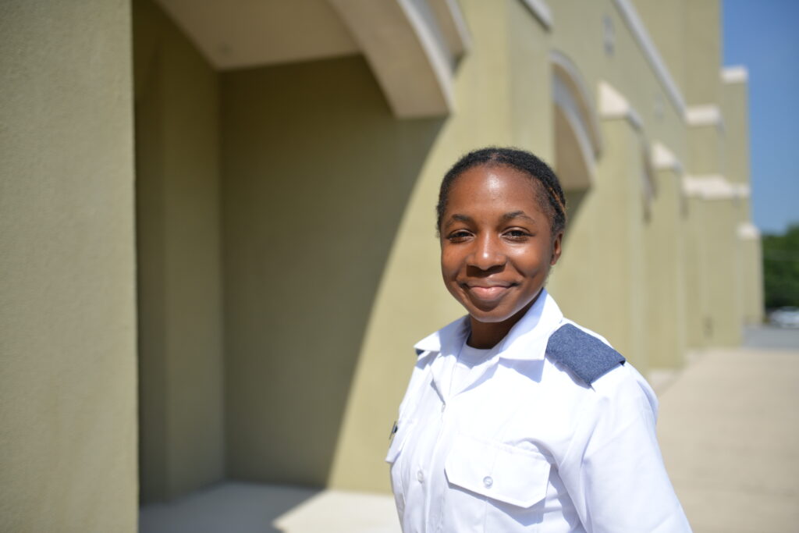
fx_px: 932
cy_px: 266
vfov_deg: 31.9
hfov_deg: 46.4
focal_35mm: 42
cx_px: 400
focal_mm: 42
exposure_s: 1/5000
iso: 250
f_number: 2.8
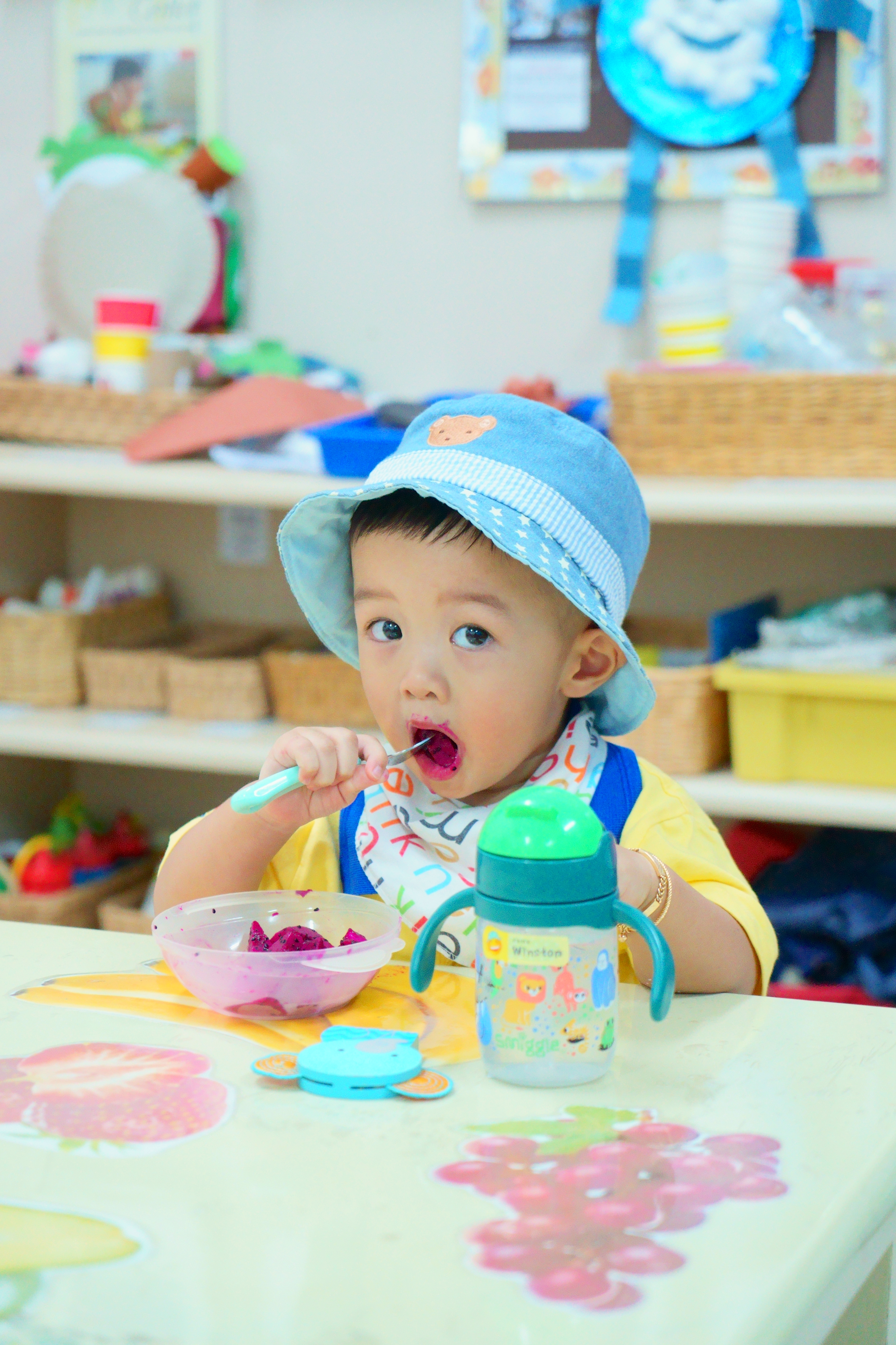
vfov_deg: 28.8
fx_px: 2613
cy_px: 672
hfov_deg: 19.5
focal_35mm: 70
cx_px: 448
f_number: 4
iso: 3200
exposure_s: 1/200
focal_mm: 70
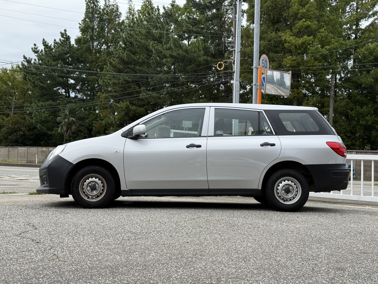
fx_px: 524
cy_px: 142
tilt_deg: +1.9
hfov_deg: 39.7
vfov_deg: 30.3
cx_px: 189
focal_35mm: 48
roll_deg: -1.5
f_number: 1.78
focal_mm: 6.76
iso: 64
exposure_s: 1/2342
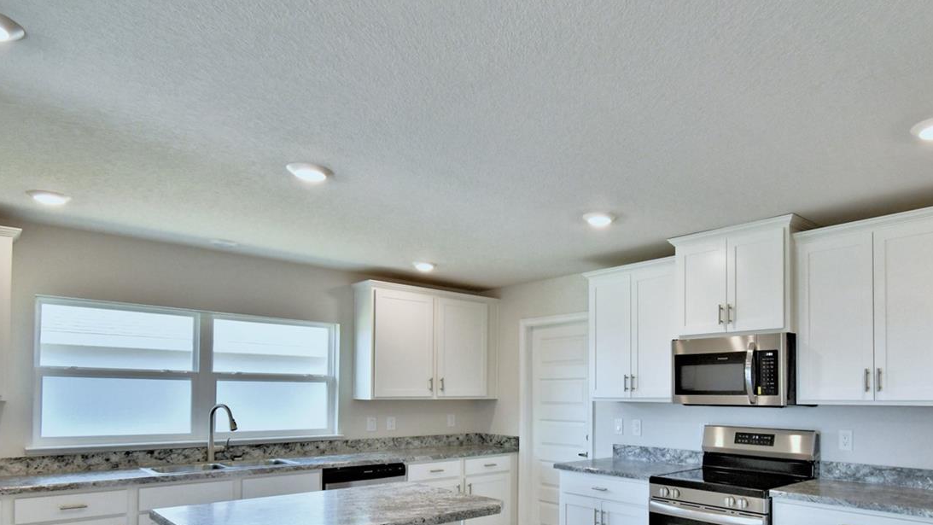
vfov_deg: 47.9
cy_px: 385
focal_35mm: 23
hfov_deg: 76.9
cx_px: 597
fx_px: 569
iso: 250
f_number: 4.5
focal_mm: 10
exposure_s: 1/125
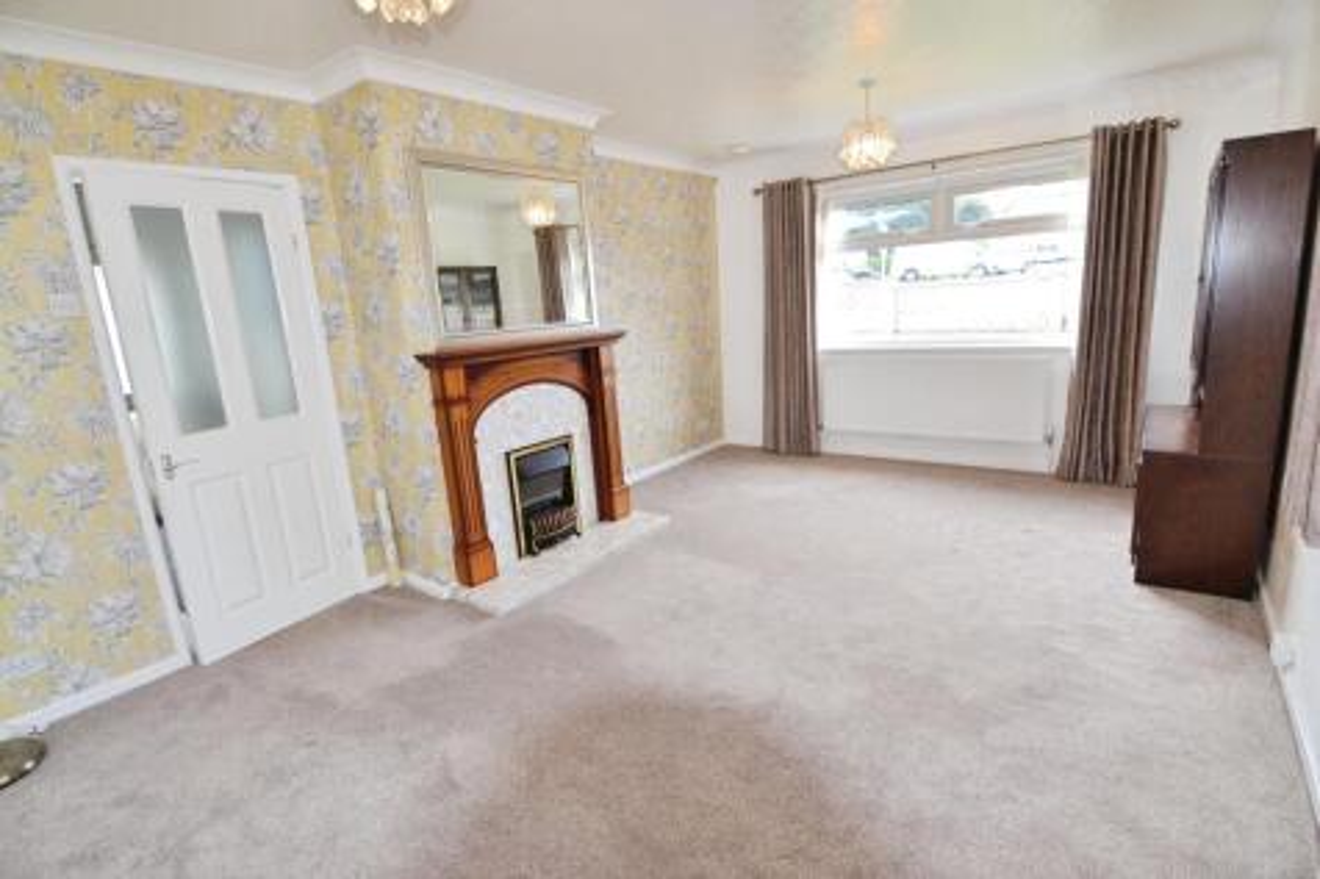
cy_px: 440
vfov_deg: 72.0
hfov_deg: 95.0
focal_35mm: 16
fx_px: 605
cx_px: 660
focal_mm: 11
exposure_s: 1/100
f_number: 4
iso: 400
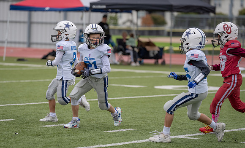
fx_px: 1239
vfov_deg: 6.8
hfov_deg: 11.3
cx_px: 104
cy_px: 81
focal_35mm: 187
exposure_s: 1/1250
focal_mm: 142
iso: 200
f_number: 2.8
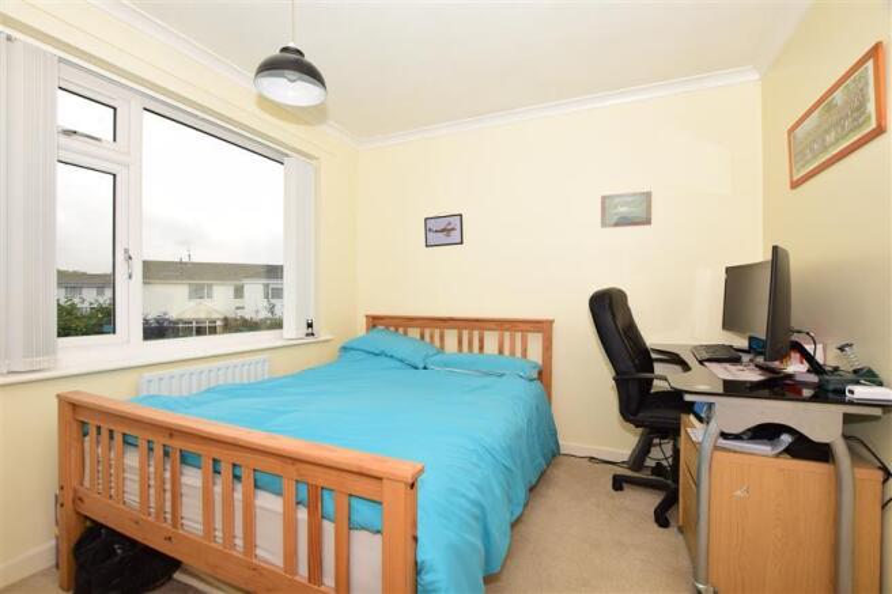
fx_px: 372
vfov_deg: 77.3
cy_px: 297
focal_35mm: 15
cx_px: 446
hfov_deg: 100.4
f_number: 7.1
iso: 400
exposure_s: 1/200
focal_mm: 10
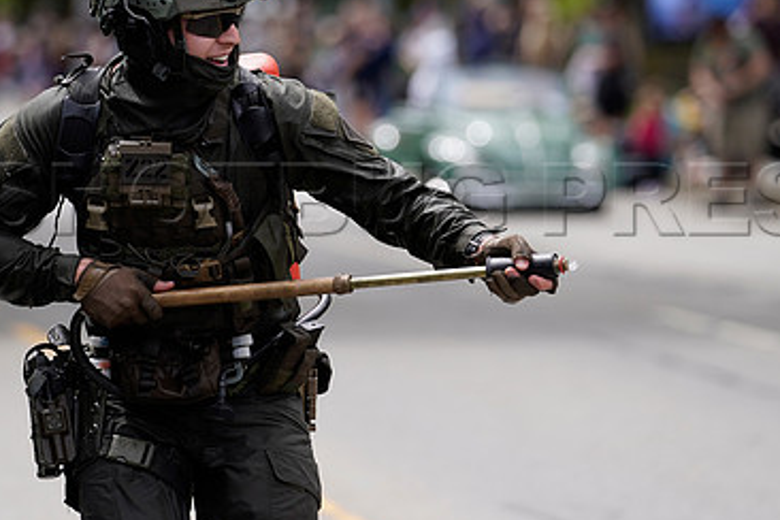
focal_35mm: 296
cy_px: 178
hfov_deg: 7.0
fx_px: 6413
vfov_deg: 4.6
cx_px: 390
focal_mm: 187
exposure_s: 1/400
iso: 160
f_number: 3.2
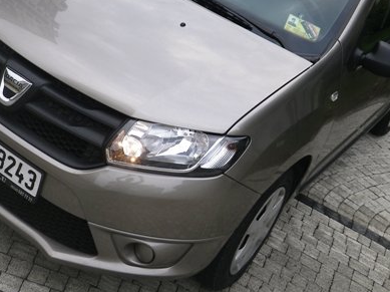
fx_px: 630
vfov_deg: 25.6
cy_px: 60
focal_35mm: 56
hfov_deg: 34.3
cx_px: 173
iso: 80
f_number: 3.8
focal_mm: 6.1
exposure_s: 1/100
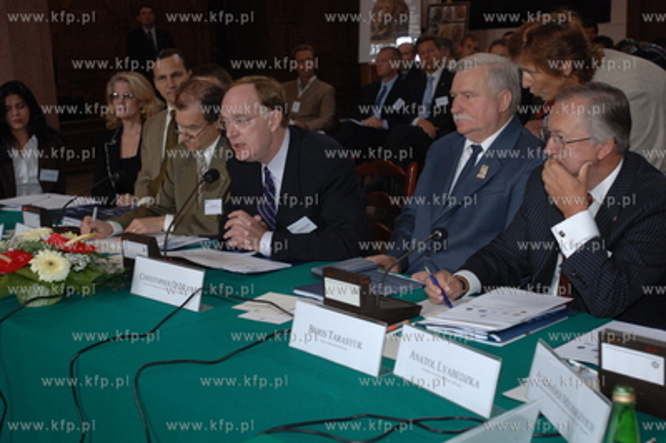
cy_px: 222
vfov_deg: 25.7
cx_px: 333
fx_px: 970
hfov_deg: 37.9
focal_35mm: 52
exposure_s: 1/25
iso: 400
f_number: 4
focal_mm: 35
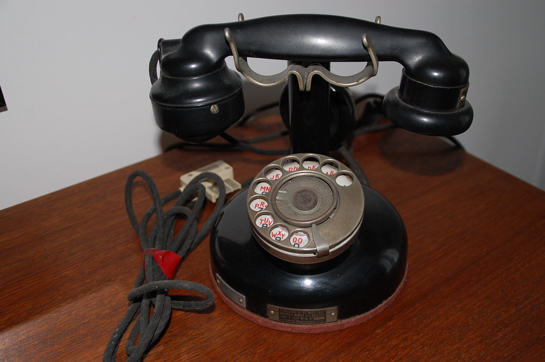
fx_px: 635
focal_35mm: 42
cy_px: 181
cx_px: 272
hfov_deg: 46.4
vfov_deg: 31.8
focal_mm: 28
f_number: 4
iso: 400
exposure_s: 1/60
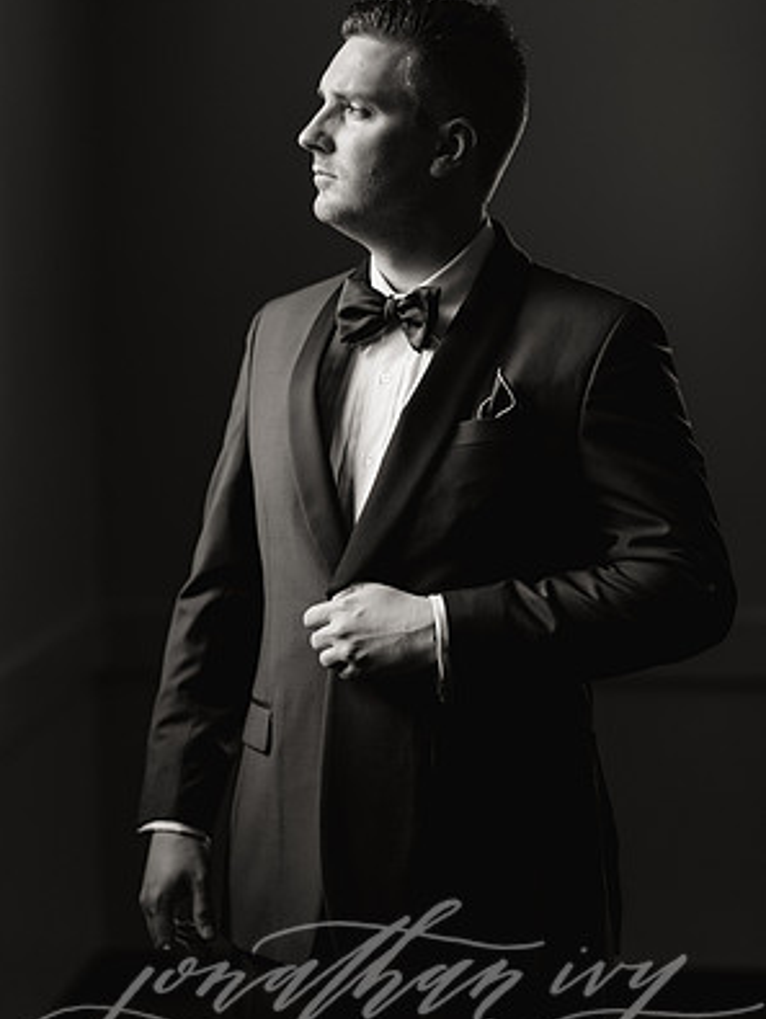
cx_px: 384
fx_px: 2740
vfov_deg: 21.1
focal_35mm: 93
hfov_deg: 15.9
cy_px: 500
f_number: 2.2
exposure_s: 1/125
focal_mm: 85
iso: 400
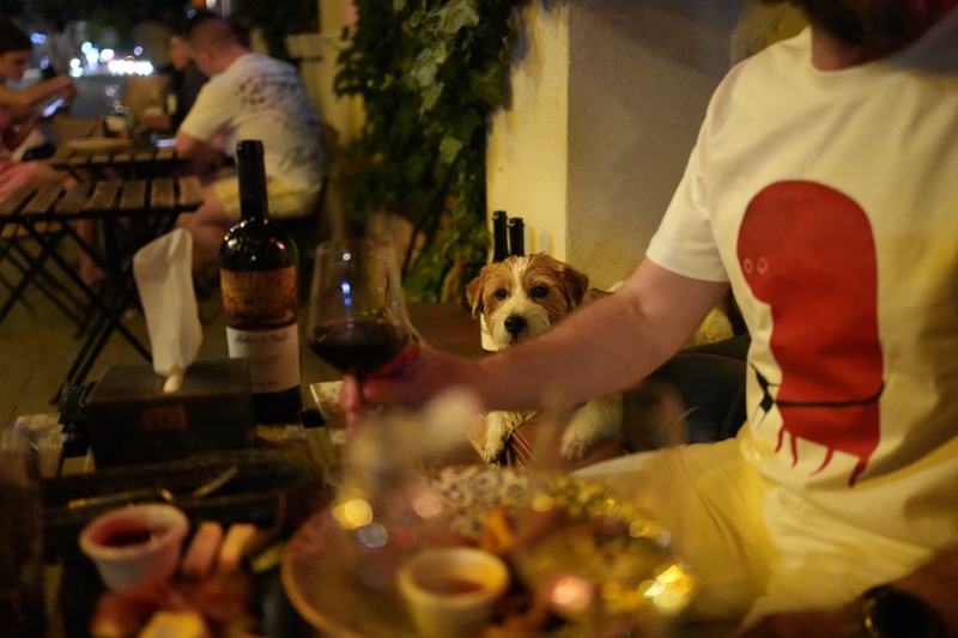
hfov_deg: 54.4
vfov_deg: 37.8
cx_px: 479
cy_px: 319
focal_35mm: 35
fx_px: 931
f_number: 2
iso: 8000
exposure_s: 1/160
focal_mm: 35
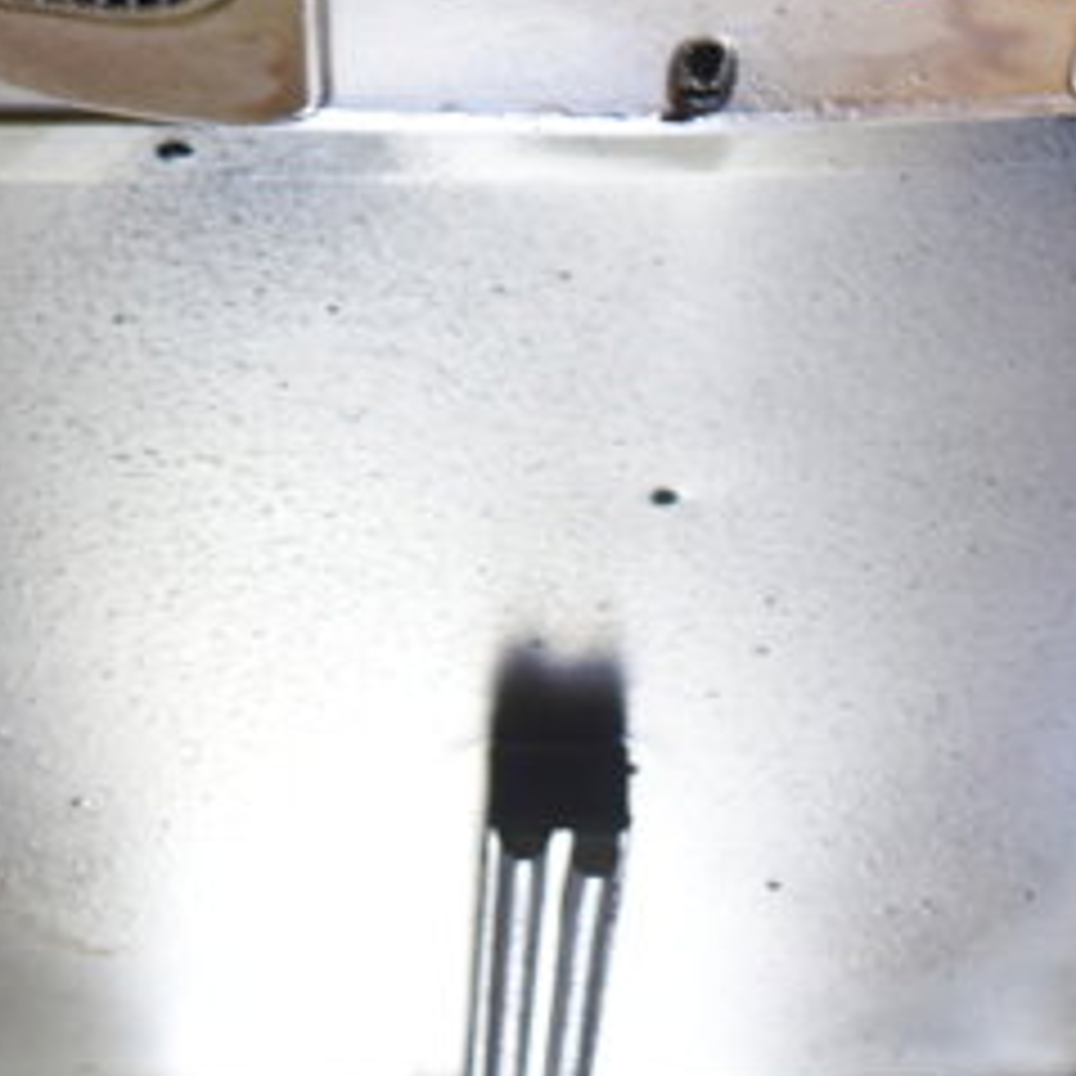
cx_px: 617
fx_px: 3609
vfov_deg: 14.8
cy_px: -844
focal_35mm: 103
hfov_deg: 16.9
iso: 560
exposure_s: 1/30
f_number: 3.8
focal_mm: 21
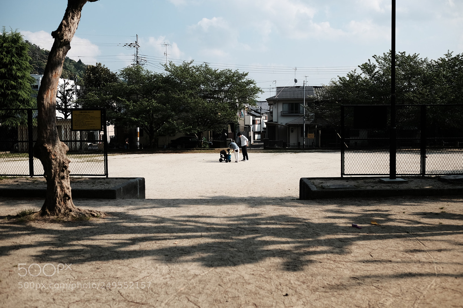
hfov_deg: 54.4
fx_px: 450
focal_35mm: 35
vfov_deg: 37.8
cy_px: 154
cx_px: 232
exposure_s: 1/1600
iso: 200
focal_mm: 23
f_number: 2.5
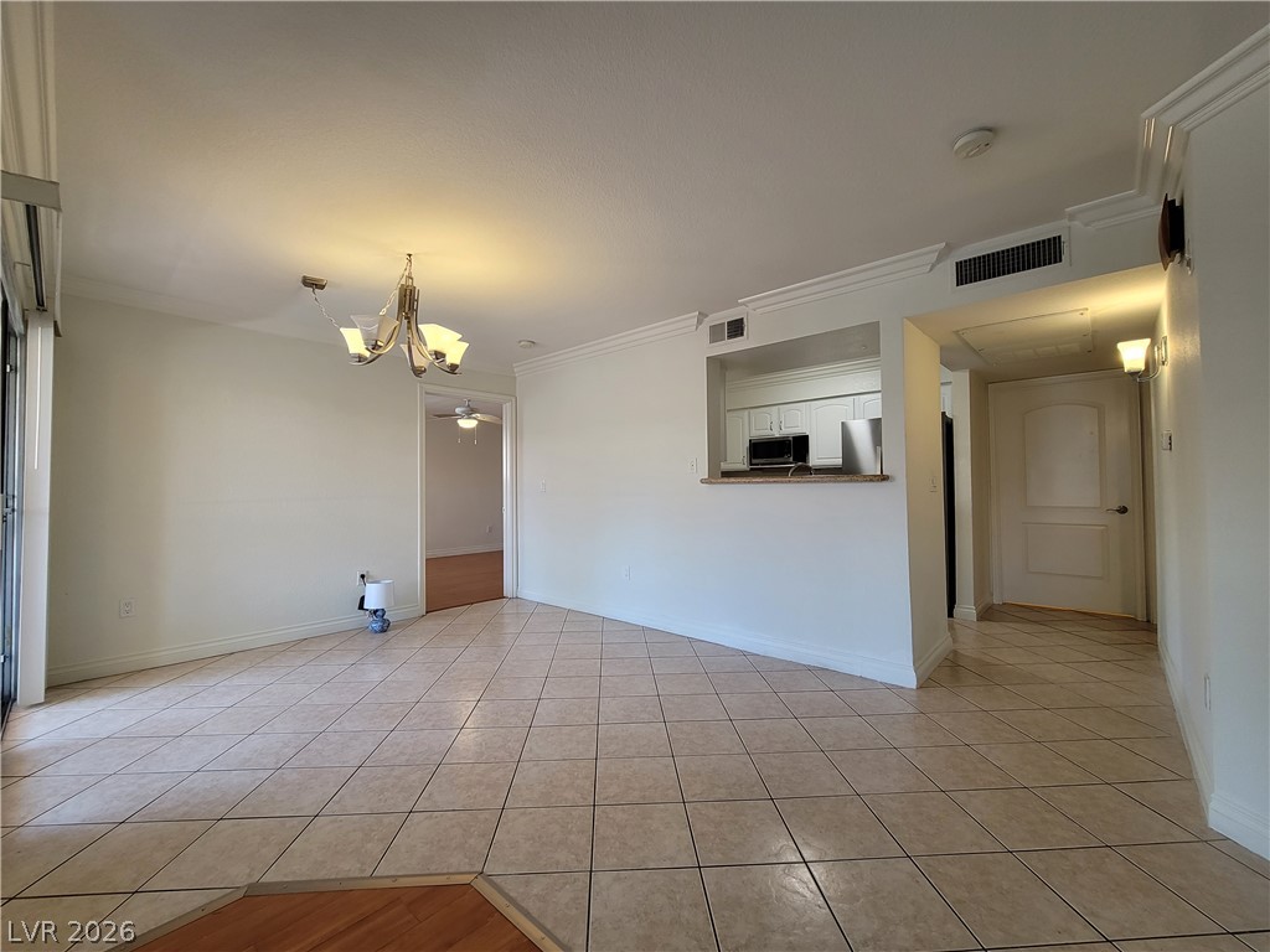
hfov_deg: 106.2
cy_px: 476
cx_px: 635
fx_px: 477
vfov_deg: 89.9
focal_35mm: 13
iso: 160
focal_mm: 2.2
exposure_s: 1/60
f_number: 2.2
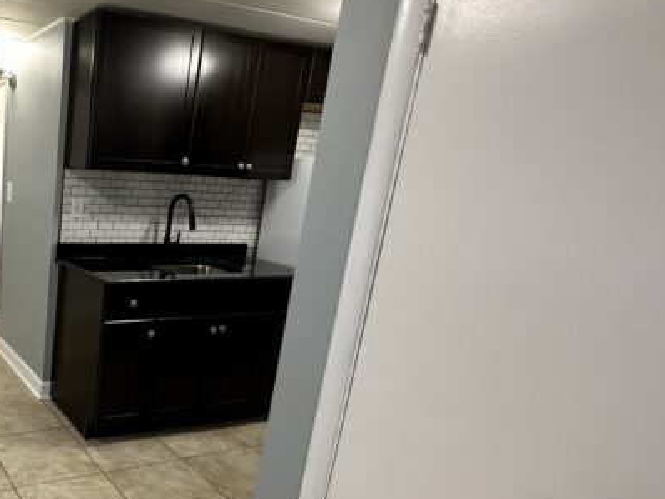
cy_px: 284
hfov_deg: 54.2
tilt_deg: -9.7
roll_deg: -3.2
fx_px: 519
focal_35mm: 27
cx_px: 32
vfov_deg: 51.2
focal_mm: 2.22
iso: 160
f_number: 2.2
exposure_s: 1/60
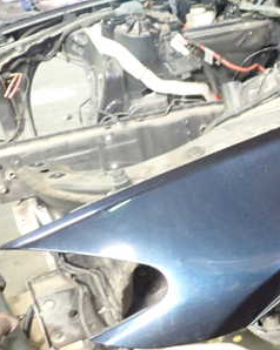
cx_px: 341
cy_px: 202
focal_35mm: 59
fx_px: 612
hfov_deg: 23.4
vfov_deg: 31.9
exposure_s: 1/30
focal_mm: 5.4
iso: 800
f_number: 2.3
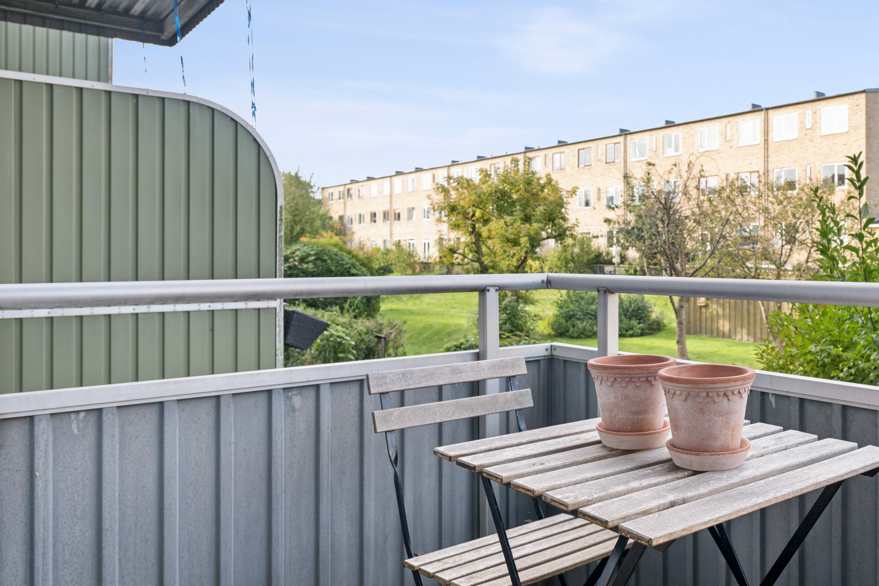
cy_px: 261
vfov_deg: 42.3
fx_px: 757
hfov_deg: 57.2
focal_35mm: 31
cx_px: 661
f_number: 6.3
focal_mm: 19
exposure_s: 1/80
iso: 160
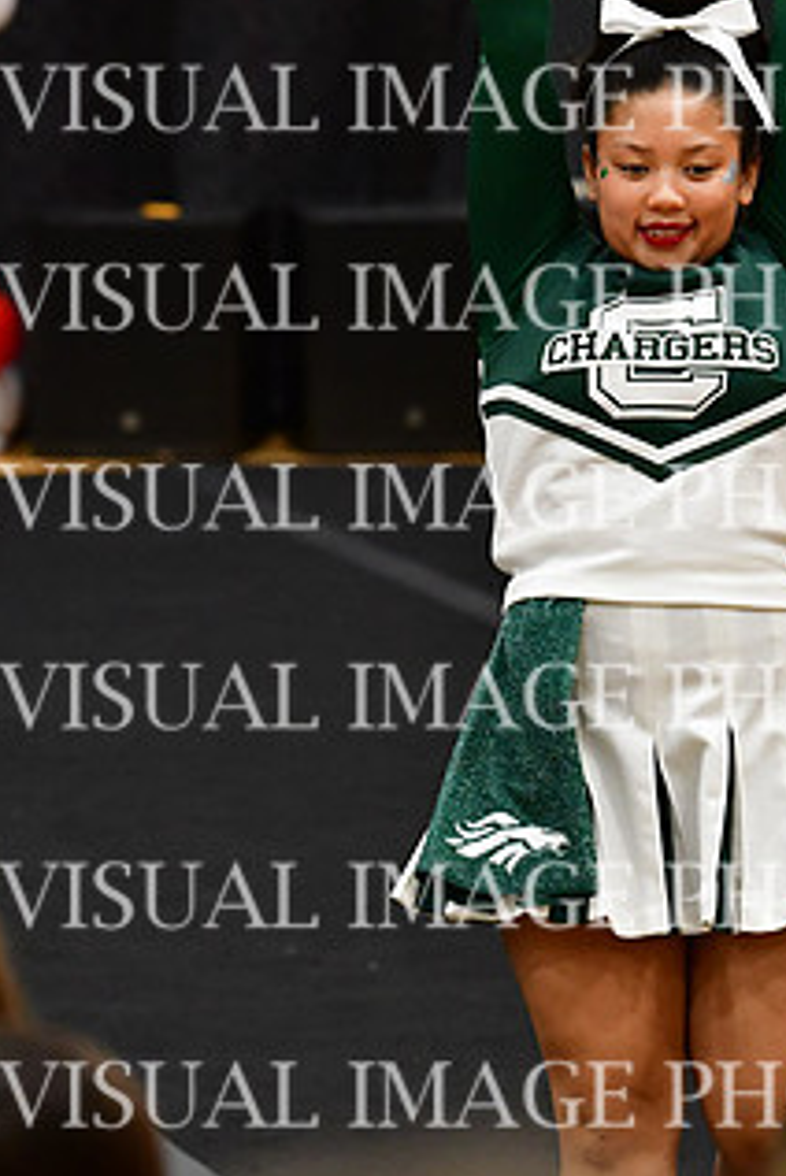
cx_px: 640
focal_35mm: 384
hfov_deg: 3.6
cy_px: 397
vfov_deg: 5.4
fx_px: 12548
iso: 4000
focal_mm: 140
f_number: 4
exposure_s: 1/500
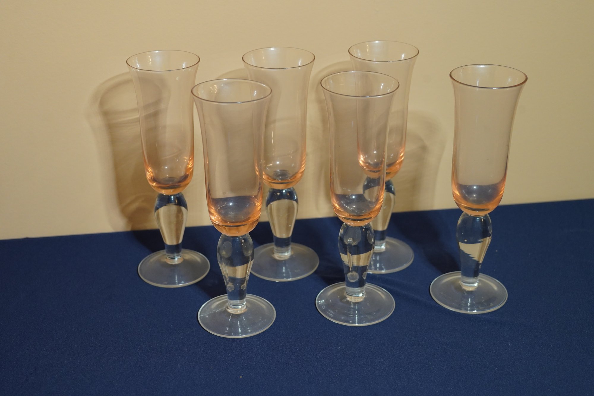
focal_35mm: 53
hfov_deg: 37.5
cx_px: 297
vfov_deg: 25.5
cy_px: 198
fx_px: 874
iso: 2000
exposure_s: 1/160
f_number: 5.6
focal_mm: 53
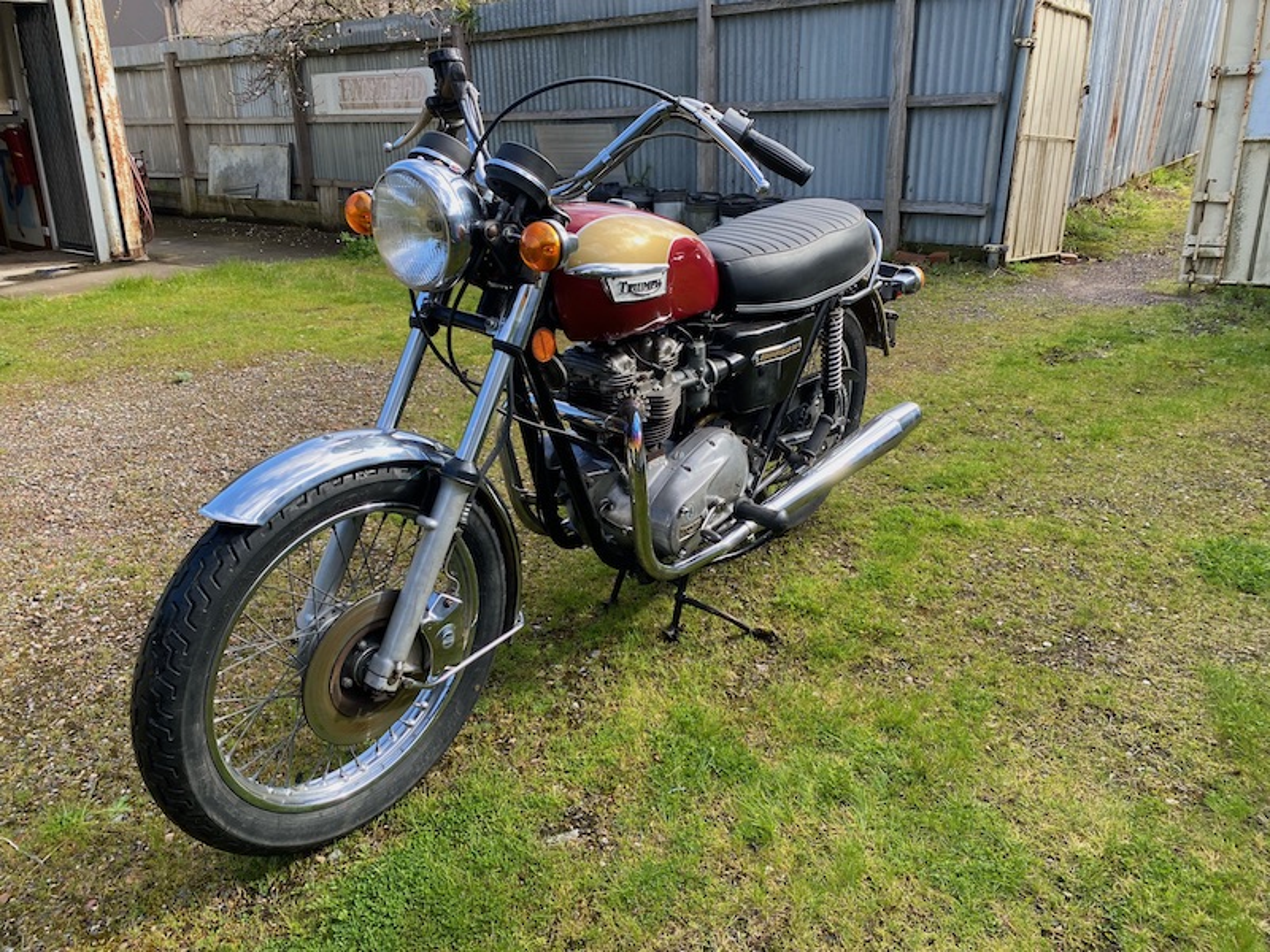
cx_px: 635
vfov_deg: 53.1
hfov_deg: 67.3
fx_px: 954
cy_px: 476
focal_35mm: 26
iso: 32
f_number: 1.8
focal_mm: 4.25
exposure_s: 1/317
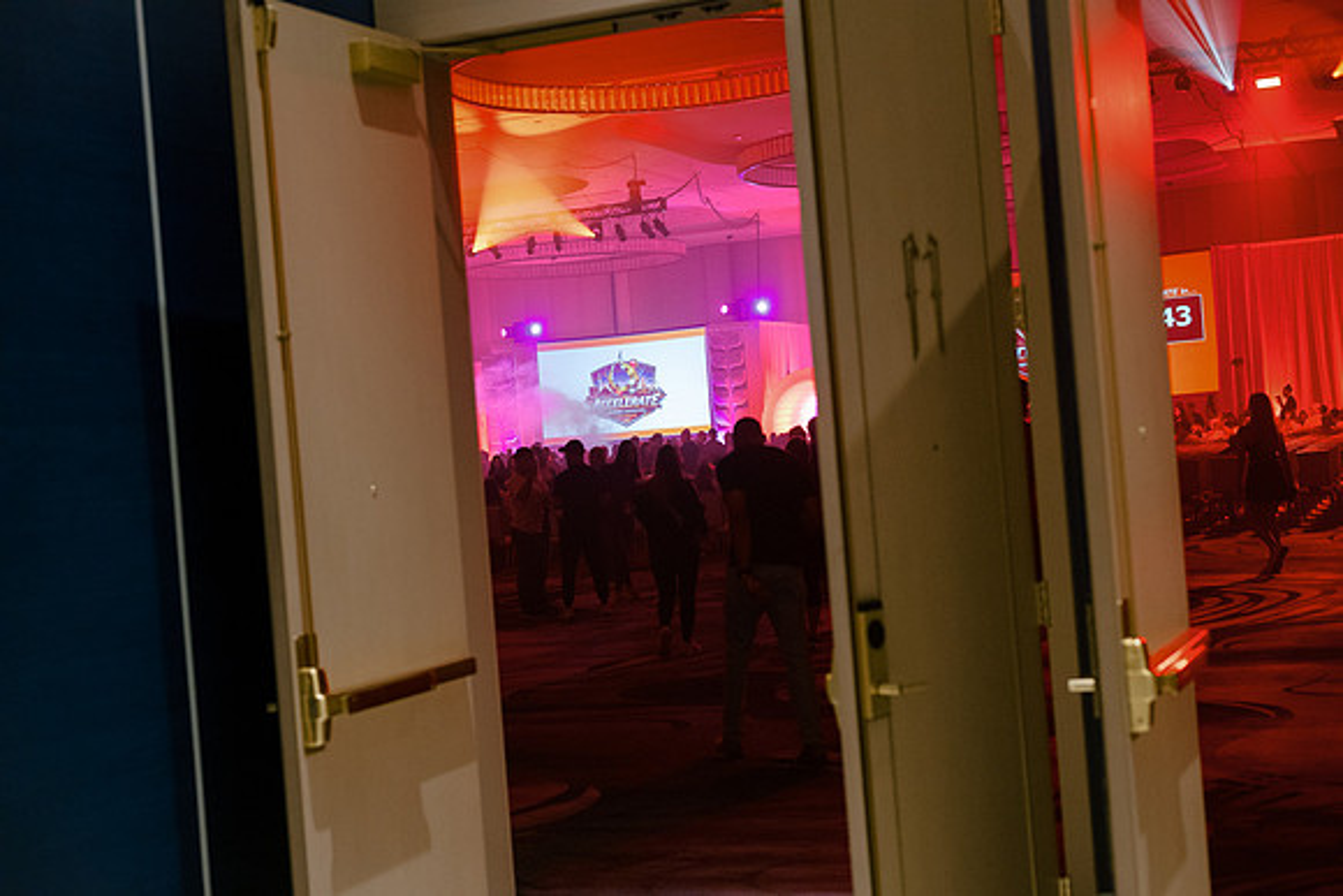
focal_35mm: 50
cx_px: 672
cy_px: 448
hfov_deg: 39.6
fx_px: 1866
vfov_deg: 27.0
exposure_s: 1/160
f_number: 3.2
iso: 1600
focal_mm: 50
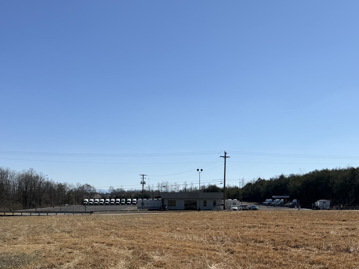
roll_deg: +1.1
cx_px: 175
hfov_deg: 45.8
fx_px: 425
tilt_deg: -3.9
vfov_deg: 33.7
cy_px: 228
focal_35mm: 41
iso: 80
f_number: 1.78
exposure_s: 1/8130
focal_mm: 6.76
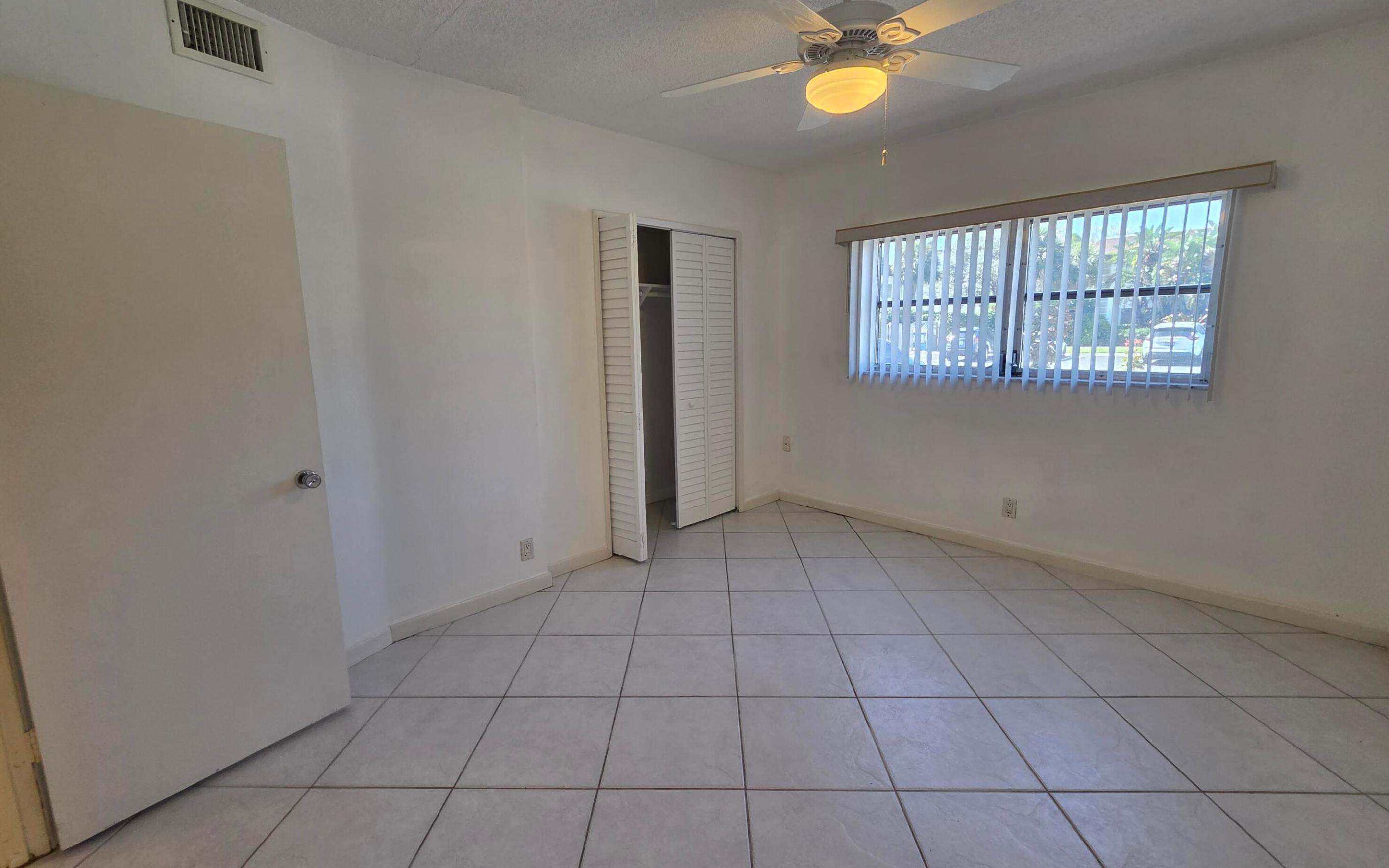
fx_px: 530
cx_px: 690
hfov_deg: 105.3
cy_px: 424
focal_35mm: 14
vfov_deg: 78.6
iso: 160
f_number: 2.2
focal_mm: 2.2
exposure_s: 1/120
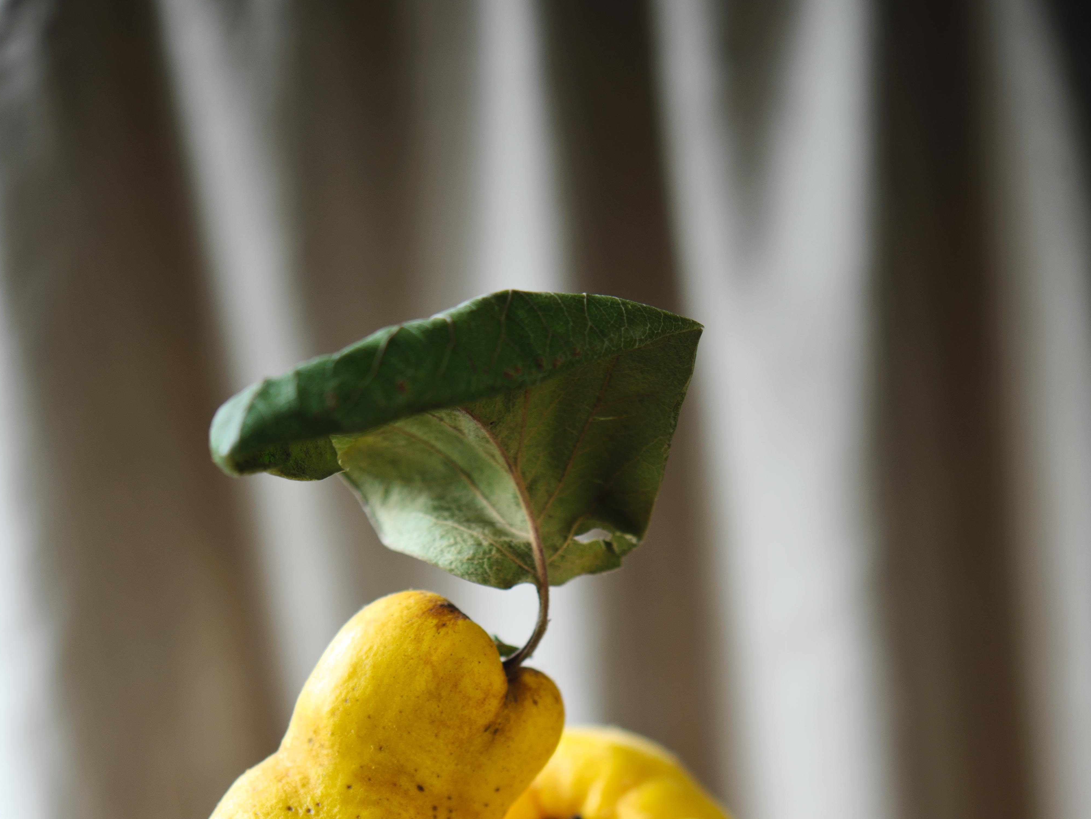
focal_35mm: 87
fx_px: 2742
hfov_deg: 22.5
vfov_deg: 16.6
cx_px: 546
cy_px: 800
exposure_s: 1/10
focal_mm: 60
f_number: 3
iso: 100
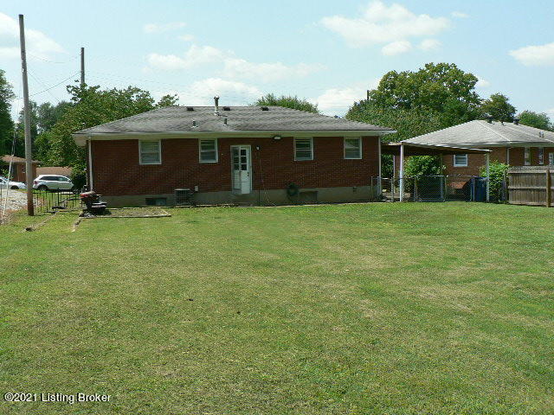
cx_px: 277
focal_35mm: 36
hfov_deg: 51.4
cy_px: 208
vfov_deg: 39.7
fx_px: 576
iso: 80
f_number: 4.5
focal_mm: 6
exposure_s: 1/400
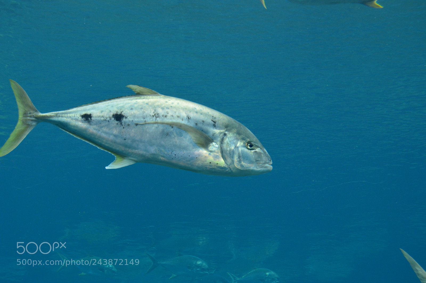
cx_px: 213
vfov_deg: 25.7
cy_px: 142
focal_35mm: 52
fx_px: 621
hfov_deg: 37.9
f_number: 8
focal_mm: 35
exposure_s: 1/250
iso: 800
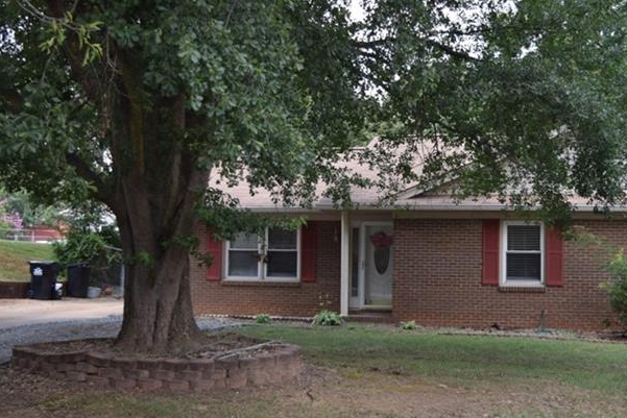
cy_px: 206
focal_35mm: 64
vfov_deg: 21.3
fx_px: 1112
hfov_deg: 31.2
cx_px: 424
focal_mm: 25
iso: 100
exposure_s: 1/200
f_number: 4
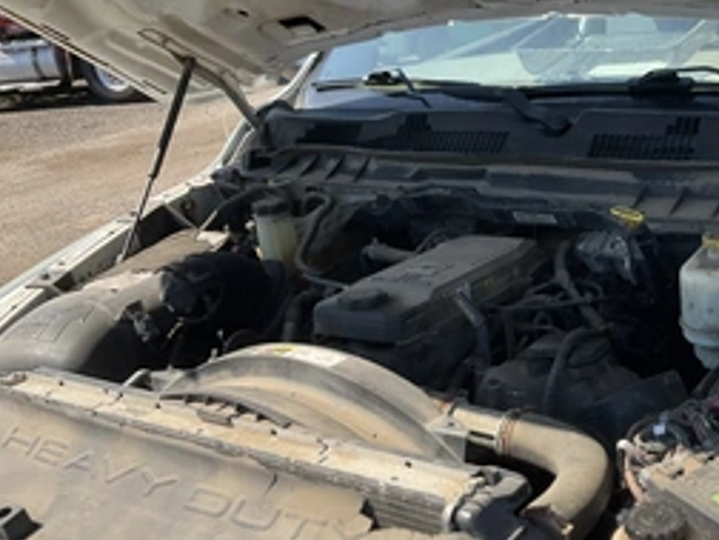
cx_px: 525
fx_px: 955
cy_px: 340
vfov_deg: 31.4
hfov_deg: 40.3
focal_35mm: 46
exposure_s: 1/997
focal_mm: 3
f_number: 1.8
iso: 25
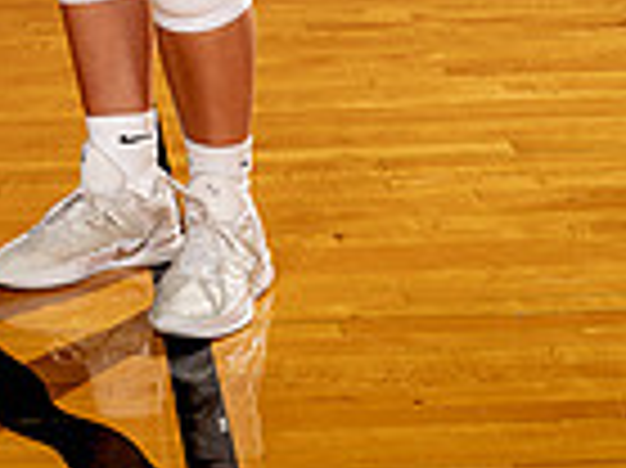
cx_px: 81
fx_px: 2638
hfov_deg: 13.4
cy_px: -513
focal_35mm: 146
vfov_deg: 9.4
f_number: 8
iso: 100
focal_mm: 47
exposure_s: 1/250
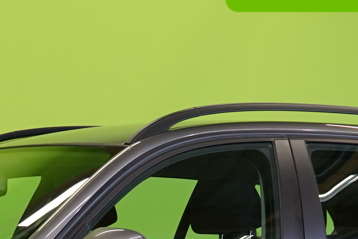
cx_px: 3
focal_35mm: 158
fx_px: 1571
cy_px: 393
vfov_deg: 8.4
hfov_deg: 12.8
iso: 400
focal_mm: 32
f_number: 6.3
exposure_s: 1/40
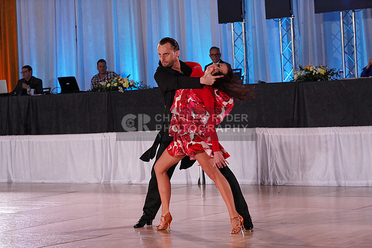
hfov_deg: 19.5
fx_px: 1085
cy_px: 124
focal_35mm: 105
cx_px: 186
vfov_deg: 13.0
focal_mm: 105
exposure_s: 1/200
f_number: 5.6
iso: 1600
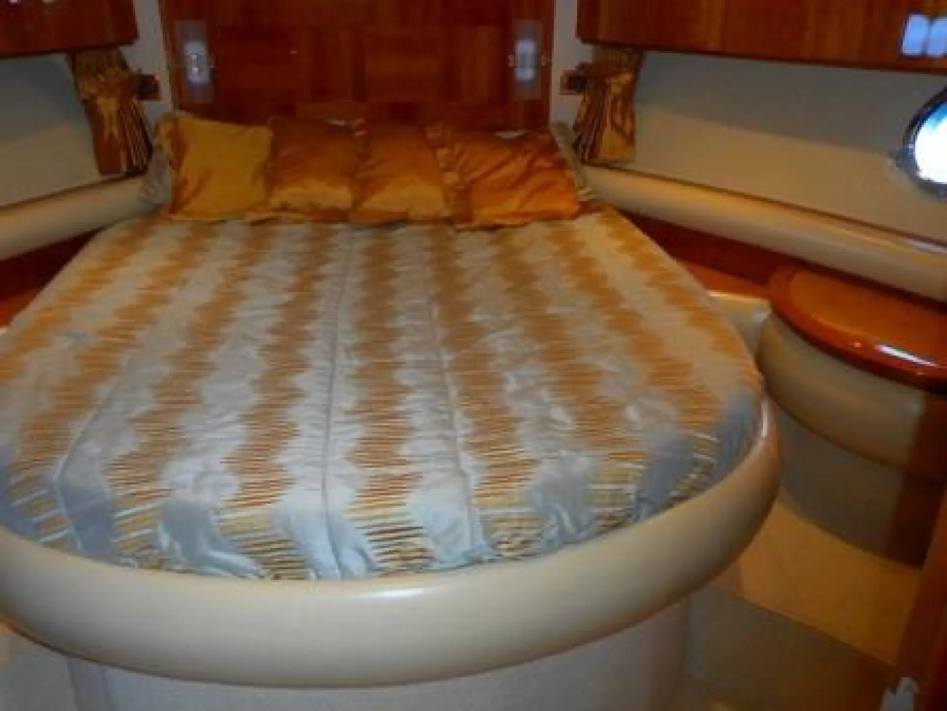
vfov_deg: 48.2
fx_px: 793
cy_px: 356
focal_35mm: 29
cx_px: 474
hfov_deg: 61.7
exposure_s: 1/25
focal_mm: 5.2
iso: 220
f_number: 4
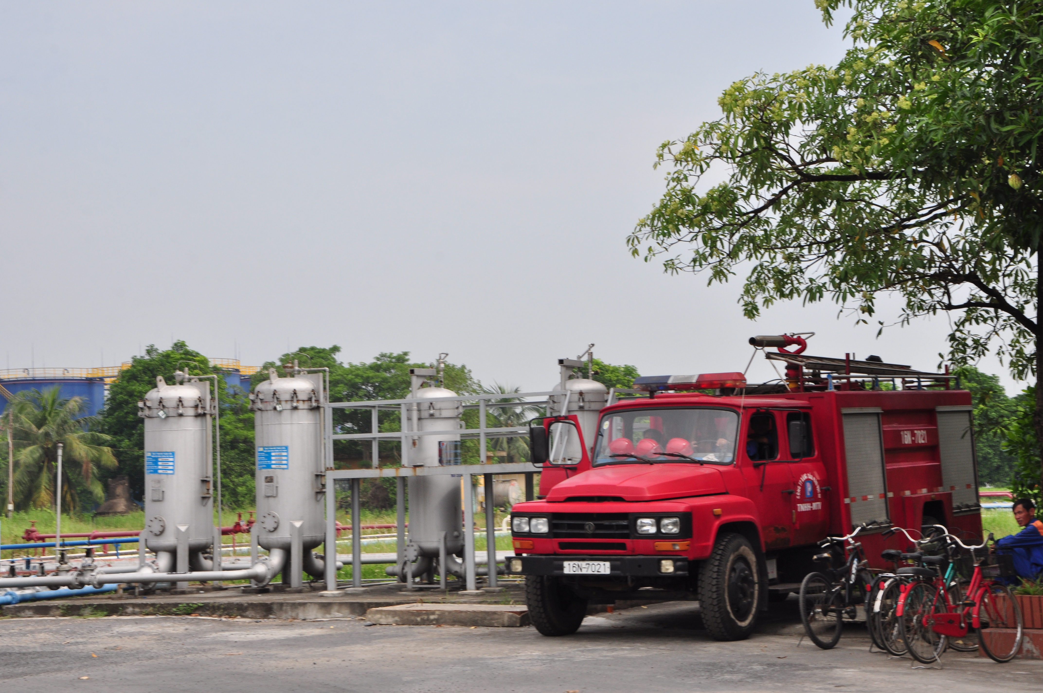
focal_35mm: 72
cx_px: 522
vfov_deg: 18.9
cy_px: 346
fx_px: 2083
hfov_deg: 28.1
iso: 250
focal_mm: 48
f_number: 14
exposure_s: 1/200
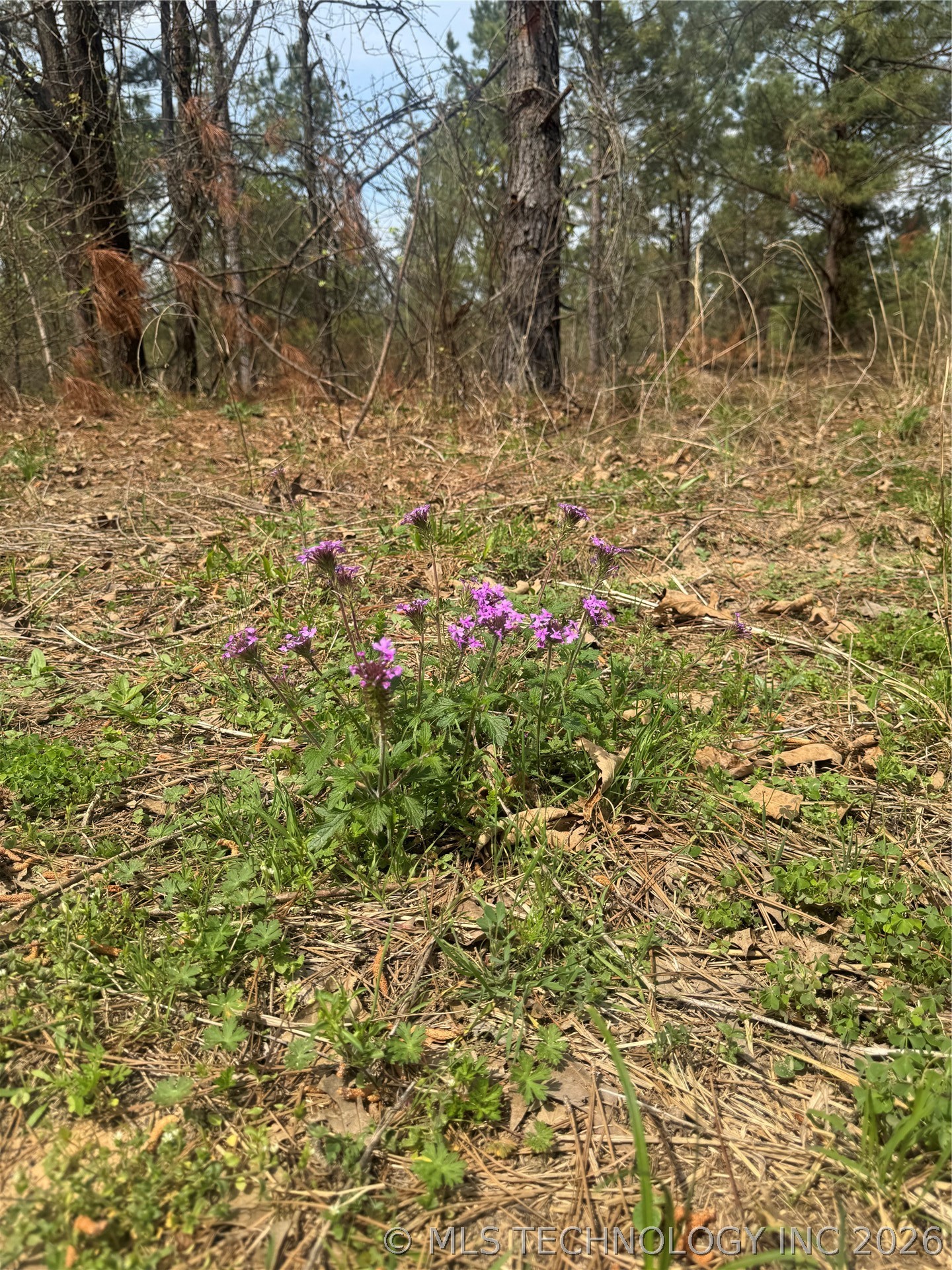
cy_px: 635
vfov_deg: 71.6
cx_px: 476
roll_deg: +1.2
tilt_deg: -18.2
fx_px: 880
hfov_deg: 56.8
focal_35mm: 24
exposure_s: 1/3597
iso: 80
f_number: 1.78
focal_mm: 6.76
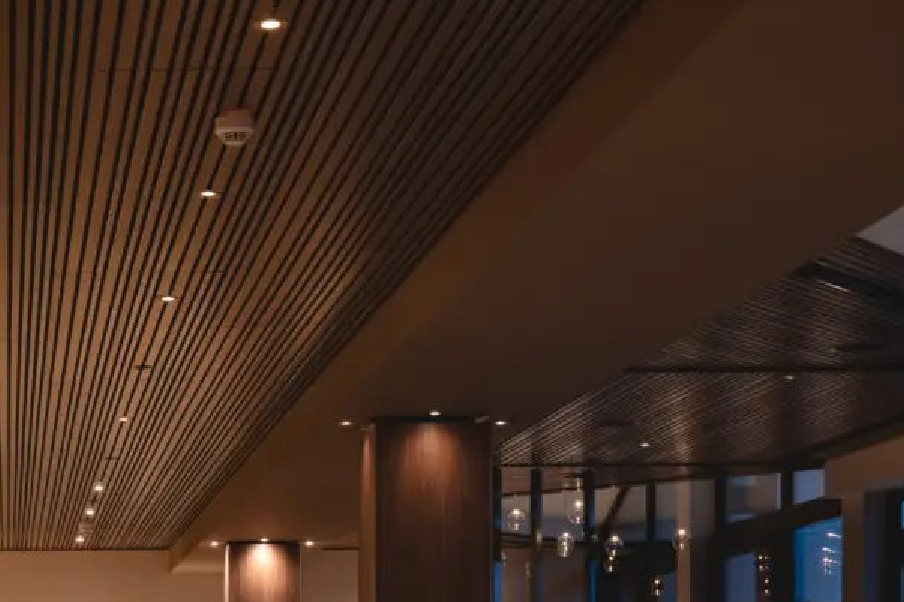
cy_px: 851
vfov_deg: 12.3
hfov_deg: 18.3
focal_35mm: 107
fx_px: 2678
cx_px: -138
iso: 200
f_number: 8
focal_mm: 32.5
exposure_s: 1/3
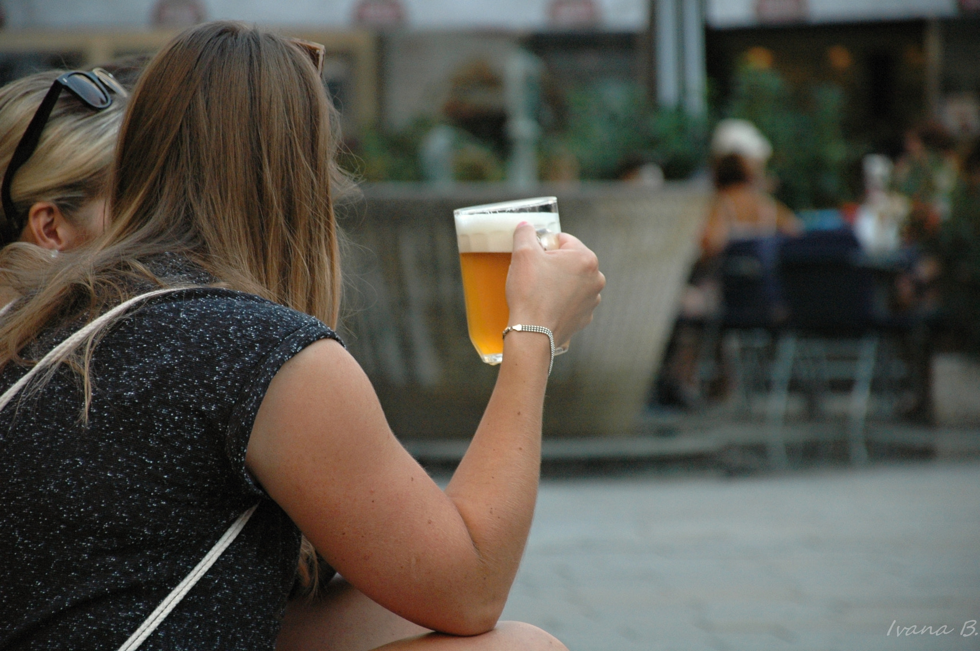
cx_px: 490
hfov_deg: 9.8
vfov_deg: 6.5
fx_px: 5712
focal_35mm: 210
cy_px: 326
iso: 1250
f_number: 5.6
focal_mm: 140
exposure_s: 1/160
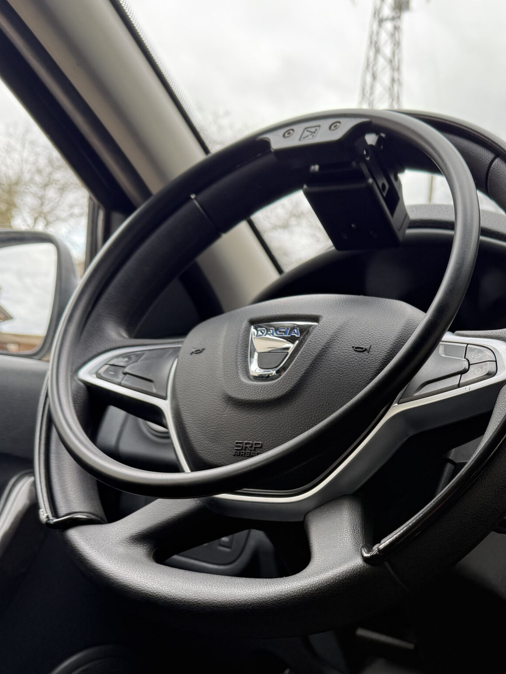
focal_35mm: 40
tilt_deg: -7.0
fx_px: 780
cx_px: 399
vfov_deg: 45.7
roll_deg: -4.7
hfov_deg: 34.9
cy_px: 476
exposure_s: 1/121
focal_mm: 6.76
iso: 50
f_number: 1.78
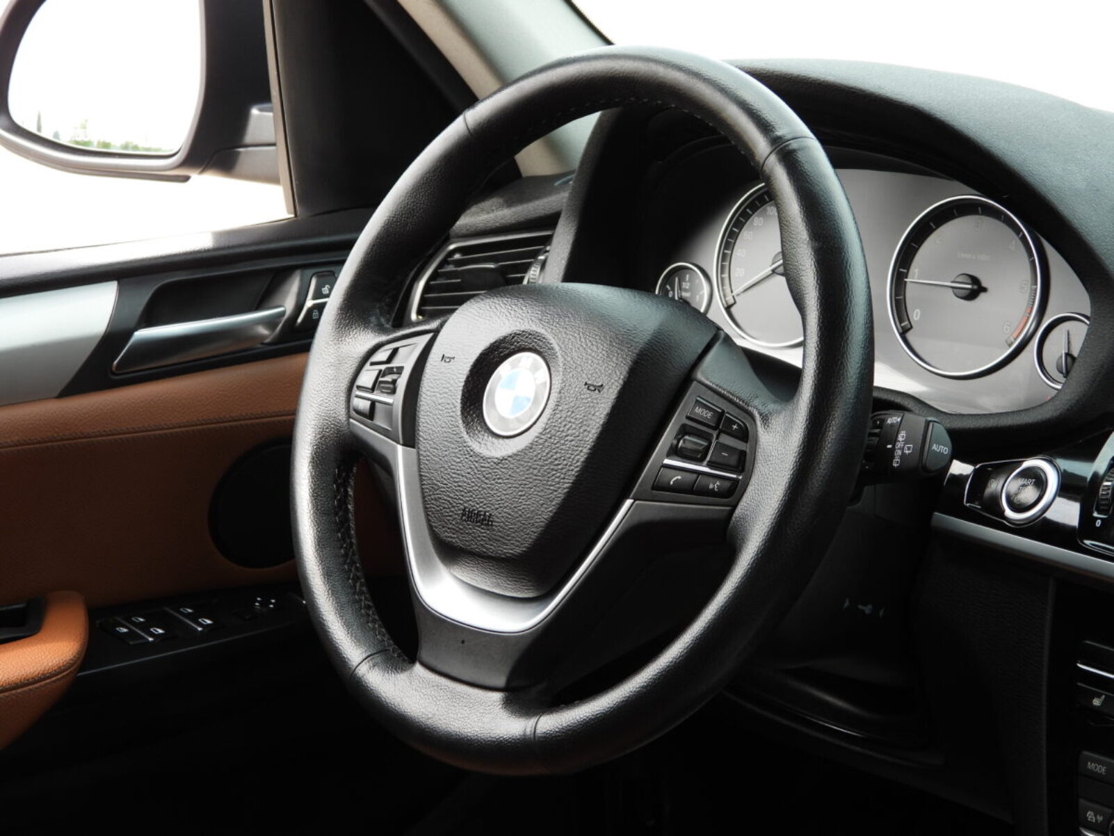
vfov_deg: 19.6
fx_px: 2414
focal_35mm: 75
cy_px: 418
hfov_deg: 26.0
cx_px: 557
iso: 100
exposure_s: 1/160
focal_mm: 13.5
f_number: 3.5
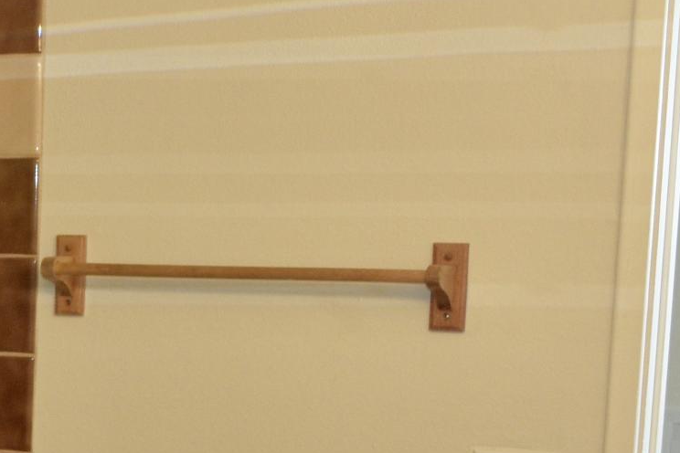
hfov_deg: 15.3
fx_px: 2285
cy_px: 603
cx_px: -415
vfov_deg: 11.0
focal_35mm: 121
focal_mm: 20
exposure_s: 1/125
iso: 400
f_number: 3.5
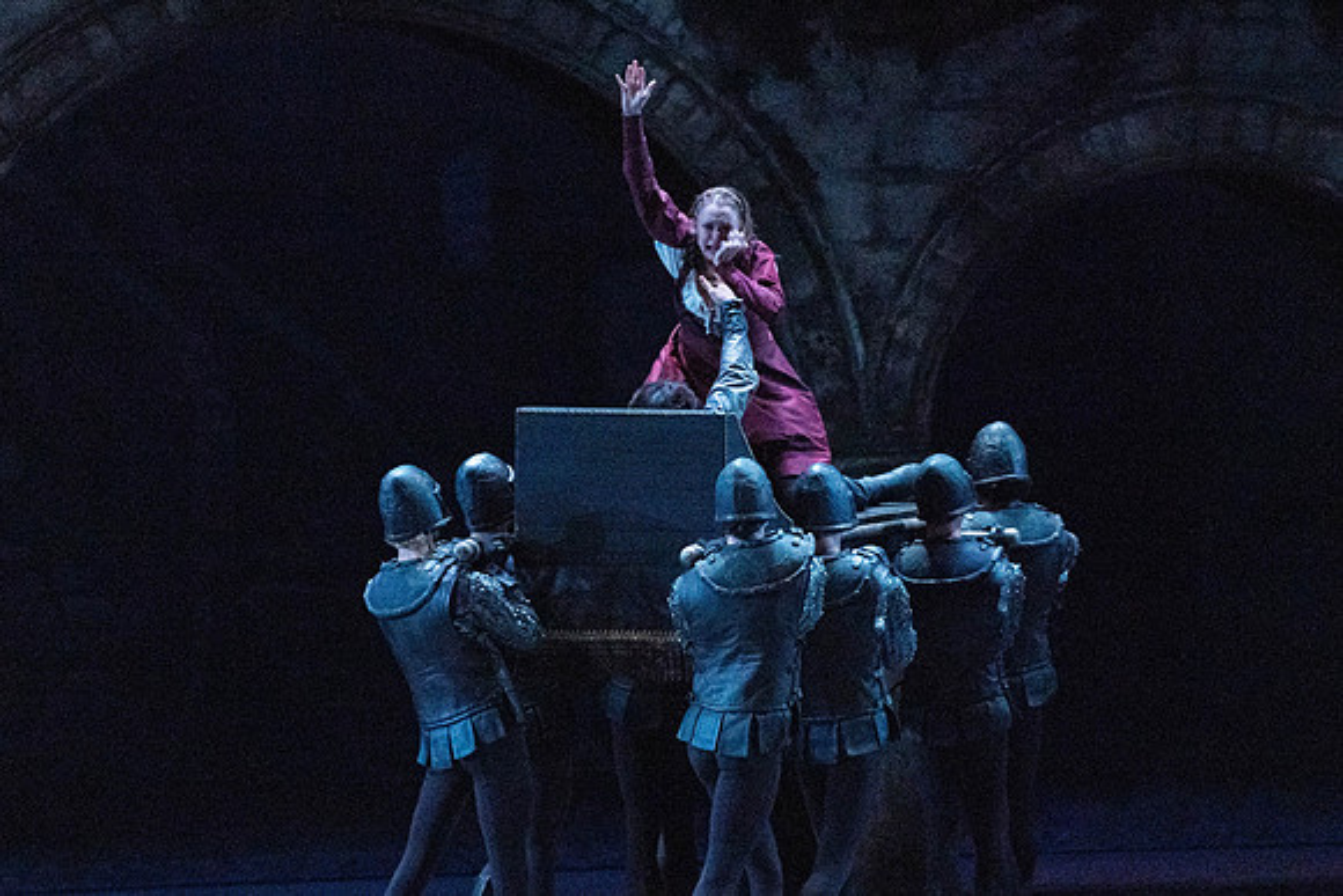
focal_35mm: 342
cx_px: 643
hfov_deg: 6.0
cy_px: 430
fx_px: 12776
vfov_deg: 4.0
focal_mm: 271
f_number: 5.6
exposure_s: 1/250
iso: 5000
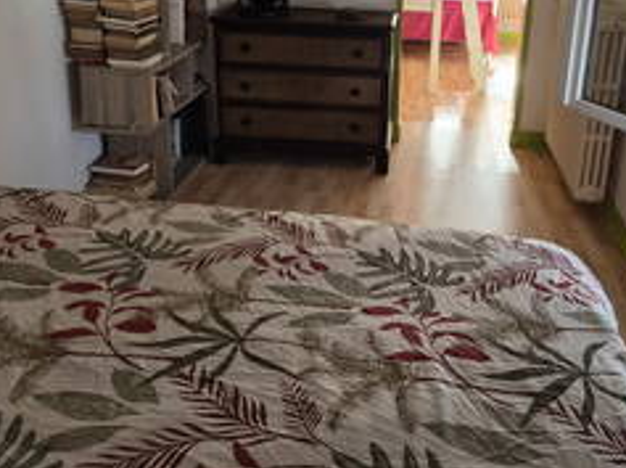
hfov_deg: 52.3
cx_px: 378
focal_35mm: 35
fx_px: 632
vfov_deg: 39.5
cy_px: 119
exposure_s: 1/100
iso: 250
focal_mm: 5.4
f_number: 1.8
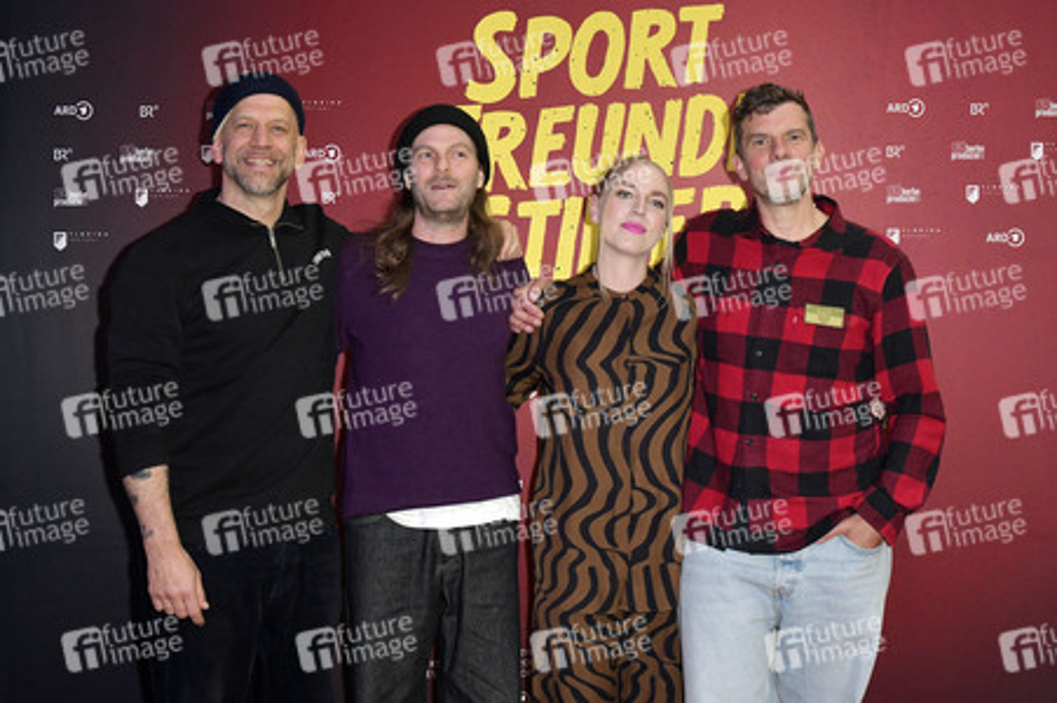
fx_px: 1027
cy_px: 352
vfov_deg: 37.8
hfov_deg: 54.5
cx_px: 528
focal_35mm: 35
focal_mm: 35
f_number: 7.1
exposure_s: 1/250
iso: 2000
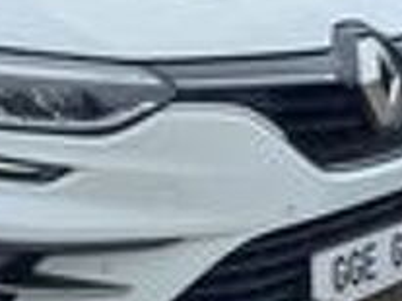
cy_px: 140
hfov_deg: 33.1
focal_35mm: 58
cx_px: 157
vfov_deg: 25.2
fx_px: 673
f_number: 2
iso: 25
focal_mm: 4.6
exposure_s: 1/408
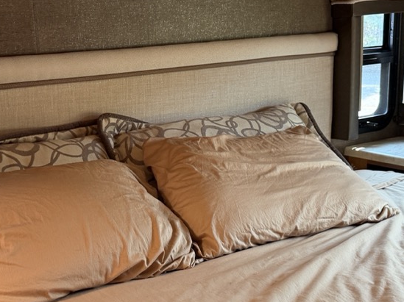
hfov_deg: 34.1
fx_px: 653
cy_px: 170
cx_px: 142
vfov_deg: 26.1
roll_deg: +4.4
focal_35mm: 56
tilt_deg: -13.4
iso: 250
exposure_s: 1/60
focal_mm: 6.76
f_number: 1.78
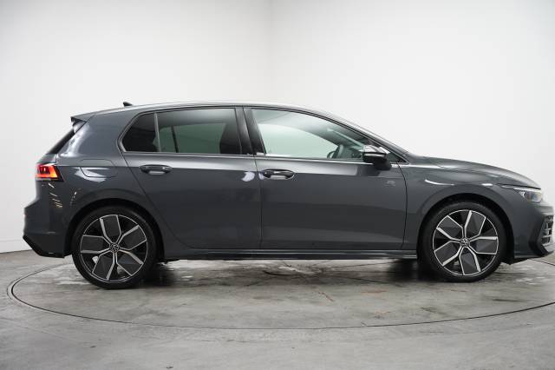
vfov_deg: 28.7
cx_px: 278
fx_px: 723
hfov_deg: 42.0
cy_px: 185
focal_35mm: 47
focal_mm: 46.9
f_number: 3.5
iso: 1600
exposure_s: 1/160
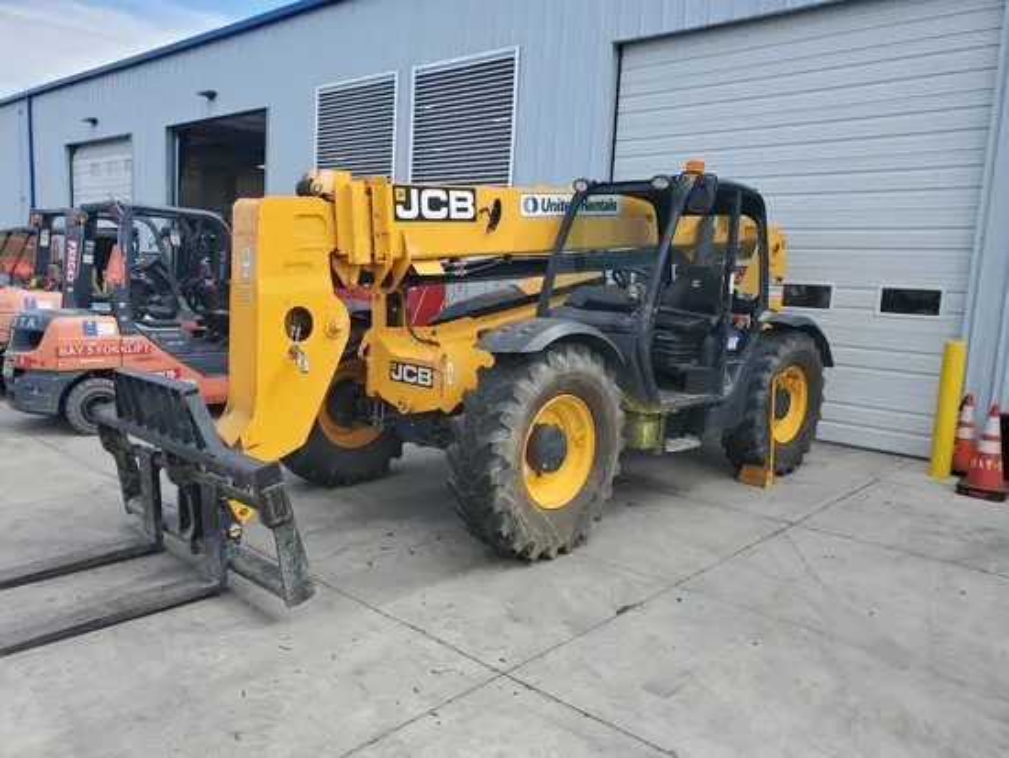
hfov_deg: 67.3
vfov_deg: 53.1
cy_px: 379
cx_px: 504
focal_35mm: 26
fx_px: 758
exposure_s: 1/739
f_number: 2.4
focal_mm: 4.3
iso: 50
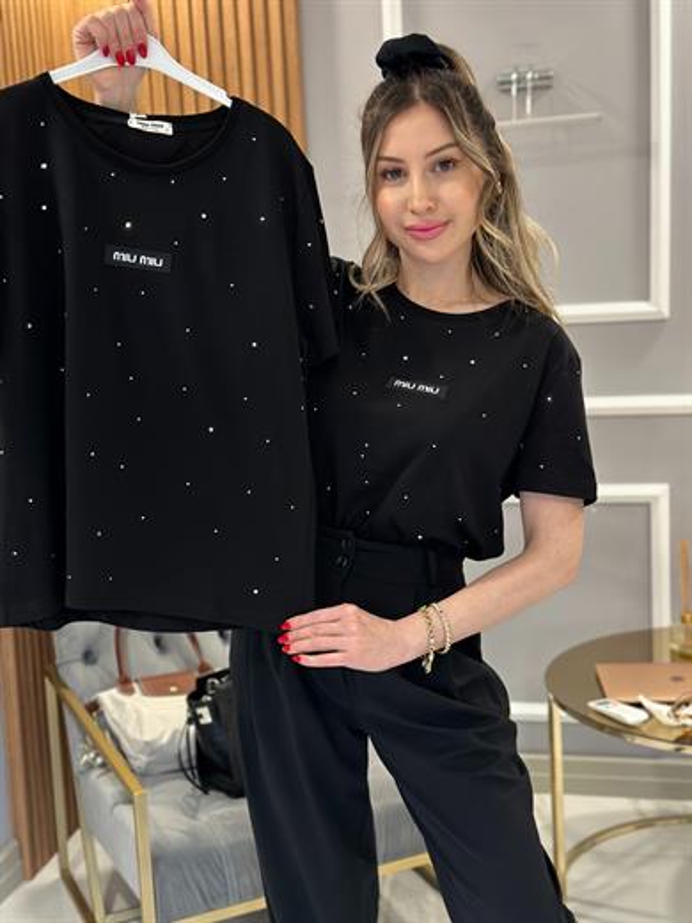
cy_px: 462
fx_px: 1279
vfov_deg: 39.7
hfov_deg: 30.3
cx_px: 346
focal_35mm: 48
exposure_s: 1/60
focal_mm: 6.86
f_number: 1.78
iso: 200
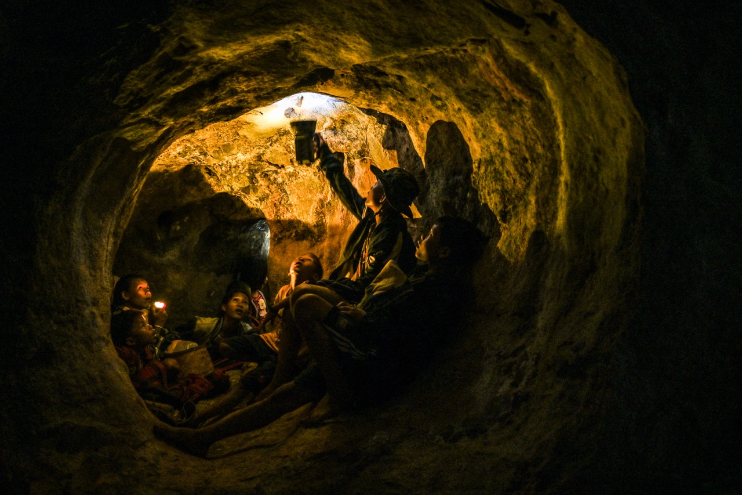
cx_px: 371
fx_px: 577
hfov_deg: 65.5
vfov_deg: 46.4
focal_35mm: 28
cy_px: 248
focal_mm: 28
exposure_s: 1/20
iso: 2000
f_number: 2.8
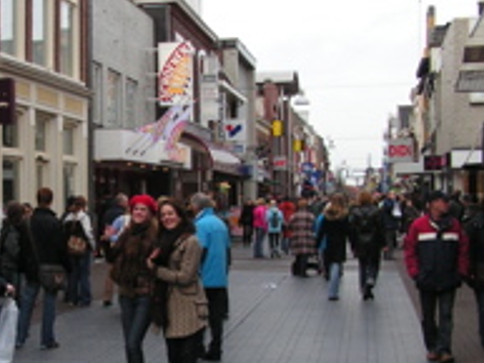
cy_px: 210
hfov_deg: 27.1
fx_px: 993
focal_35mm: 71
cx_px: 138
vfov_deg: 20.7
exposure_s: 1/100
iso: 50
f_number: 5.6
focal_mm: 6.3
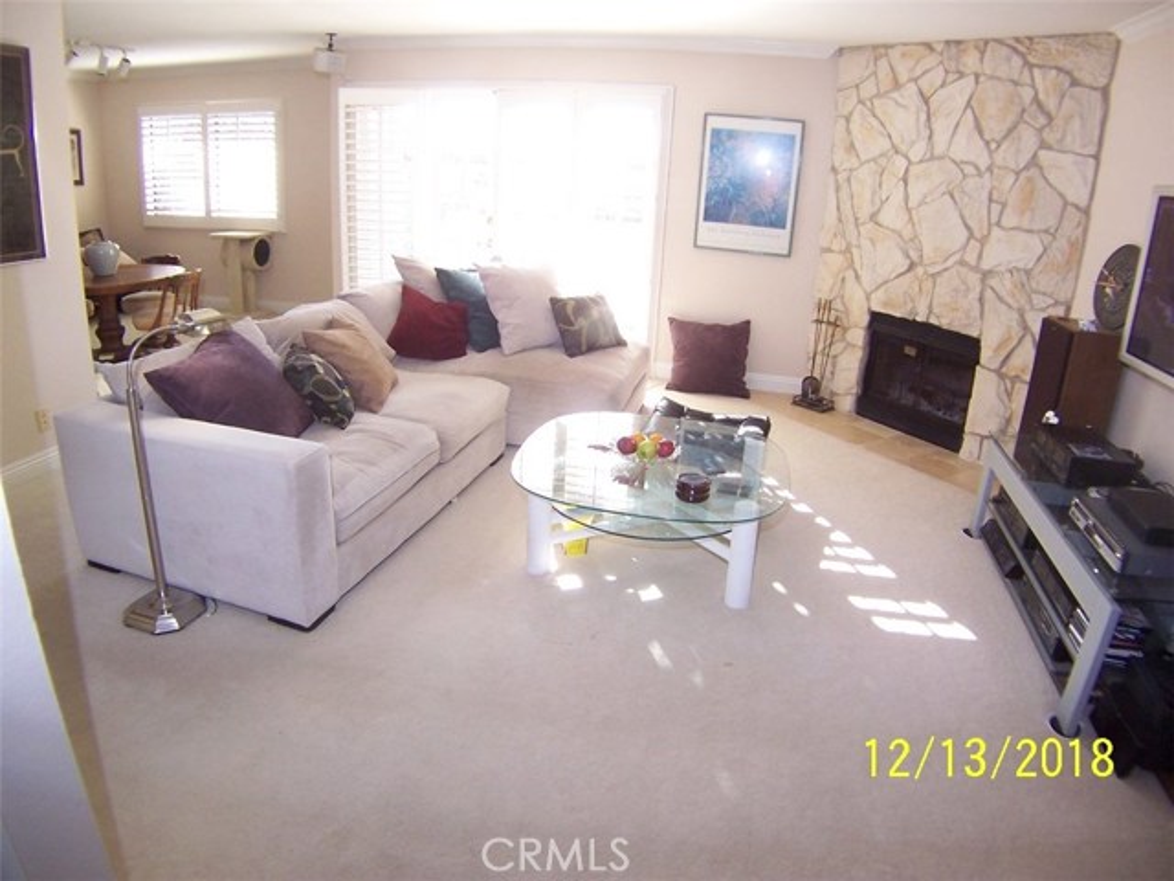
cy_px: 440
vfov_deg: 42.9
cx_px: 587
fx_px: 1119
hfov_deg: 55.4
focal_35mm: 33
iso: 140
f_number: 2.8
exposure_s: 1/60
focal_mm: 5.5
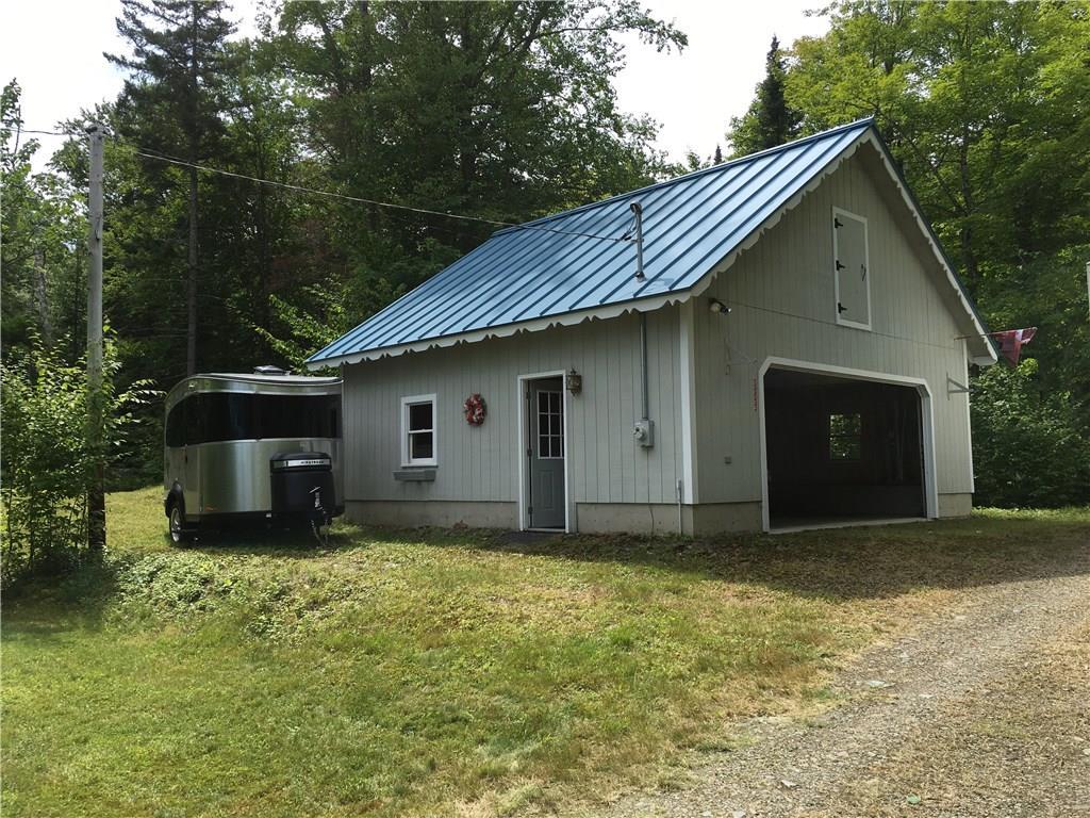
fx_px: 913
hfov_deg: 61.7
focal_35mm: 29
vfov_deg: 48.2
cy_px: 409
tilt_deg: +4.9
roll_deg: +0.1
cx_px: 545
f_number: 2.2
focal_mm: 4.15
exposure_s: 1/986
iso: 25
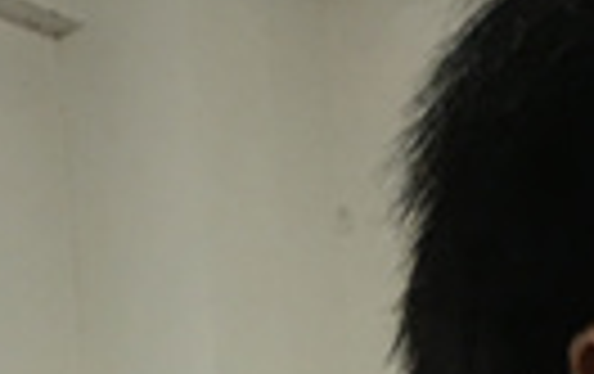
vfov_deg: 6.6
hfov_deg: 11.0
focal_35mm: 186
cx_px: -122
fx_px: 3016
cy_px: 1000
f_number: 2.2
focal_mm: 4.15
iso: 100
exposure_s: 1/33
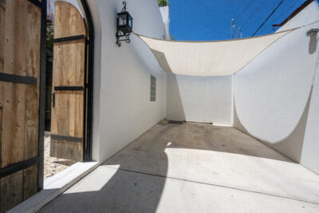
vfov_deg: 81.3
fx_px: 124
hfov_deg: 104.2
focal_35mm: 14
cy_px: 106
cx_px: 160
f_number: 20
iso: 4000
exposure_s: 1/1600
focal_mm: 14
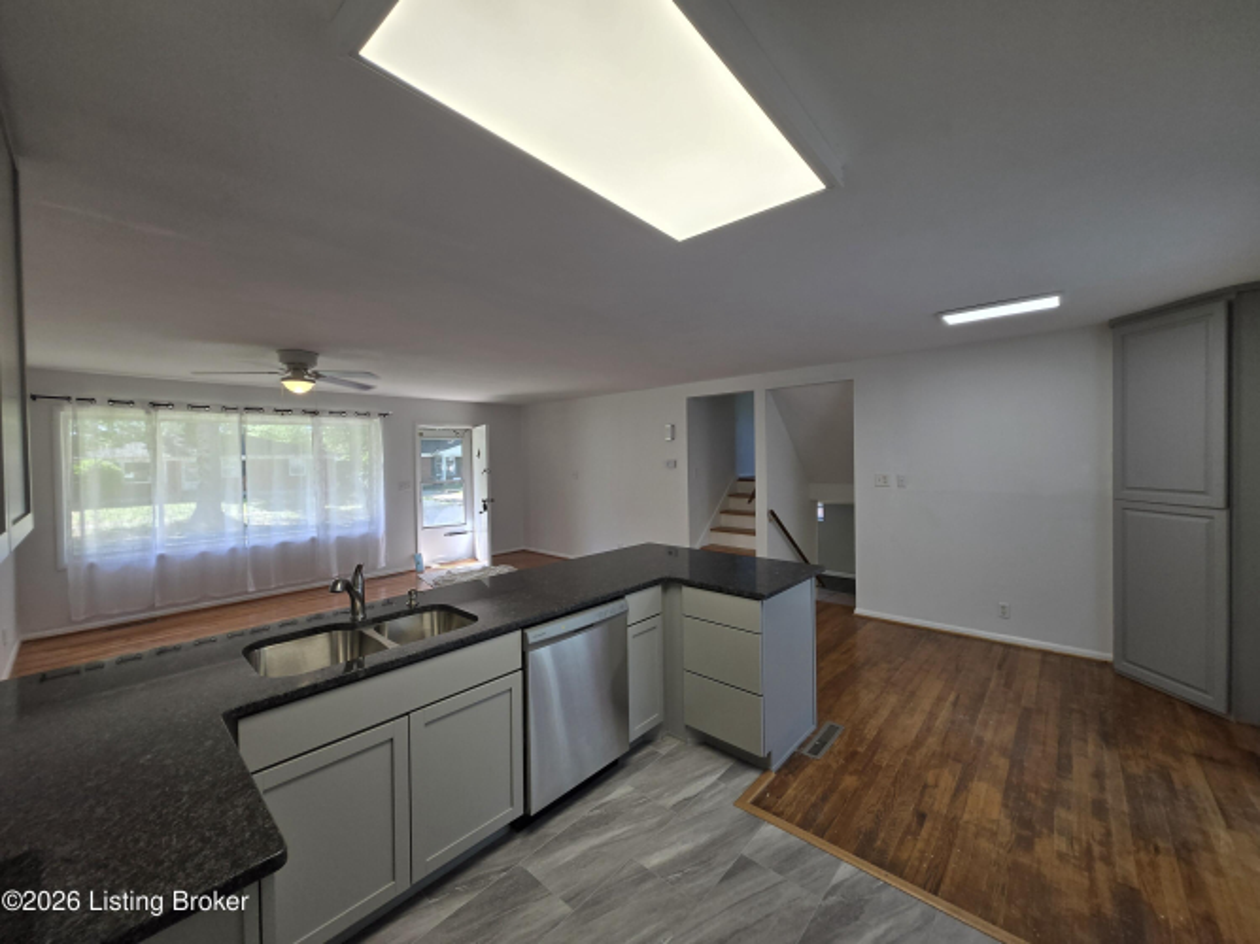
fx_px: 473
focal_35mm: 13
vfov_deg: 89.9
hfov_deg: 106.2
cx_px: 630
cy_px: 472
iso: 32
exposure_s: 1/60
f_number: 2.2
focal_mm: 1.7
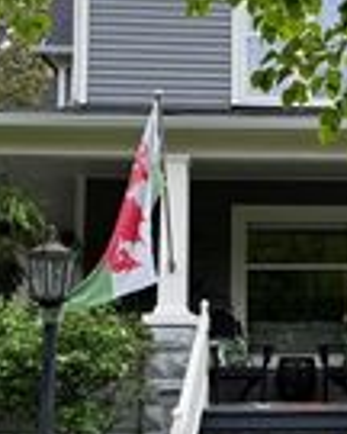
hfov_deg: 17.0
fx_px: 1117
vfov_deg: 21.9
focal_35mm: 87
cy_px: 259
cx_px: 405
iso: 80
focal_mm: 6.76
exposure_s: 1/539
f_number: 1.78
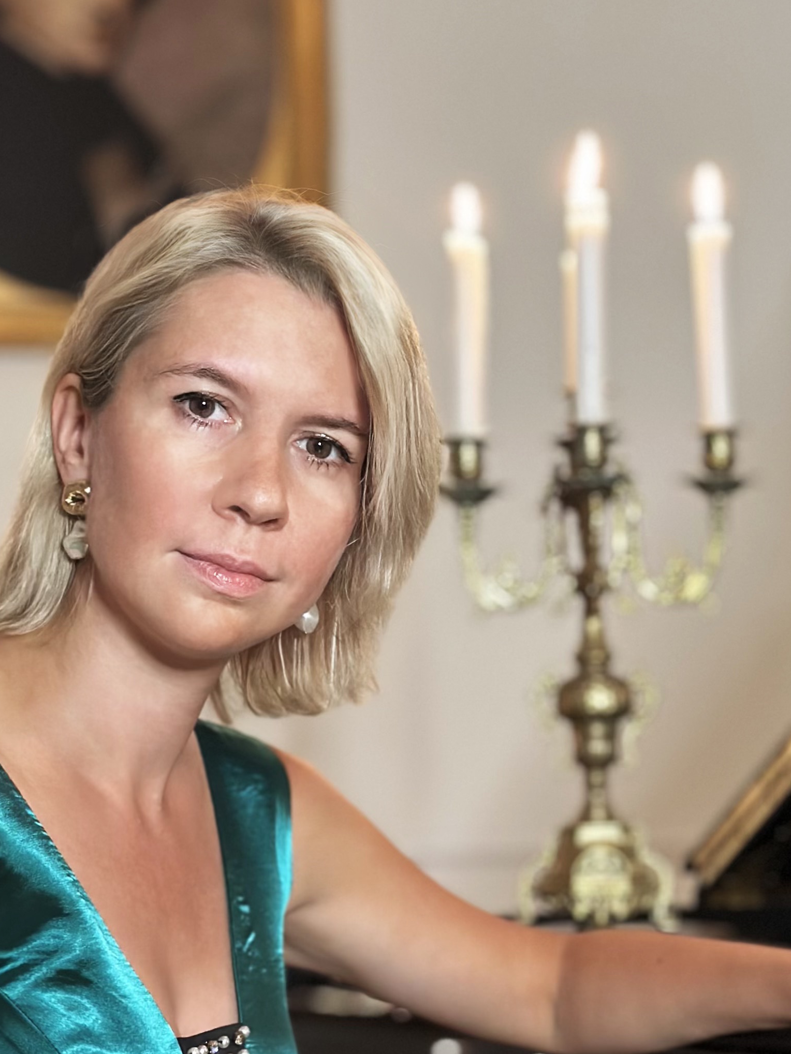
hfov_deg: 15.6
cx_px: 413
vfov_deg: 20.6
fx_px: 2894
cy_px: 702
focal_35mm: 95
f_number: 1.78
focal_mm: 6.86
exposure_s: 1/33
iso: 400
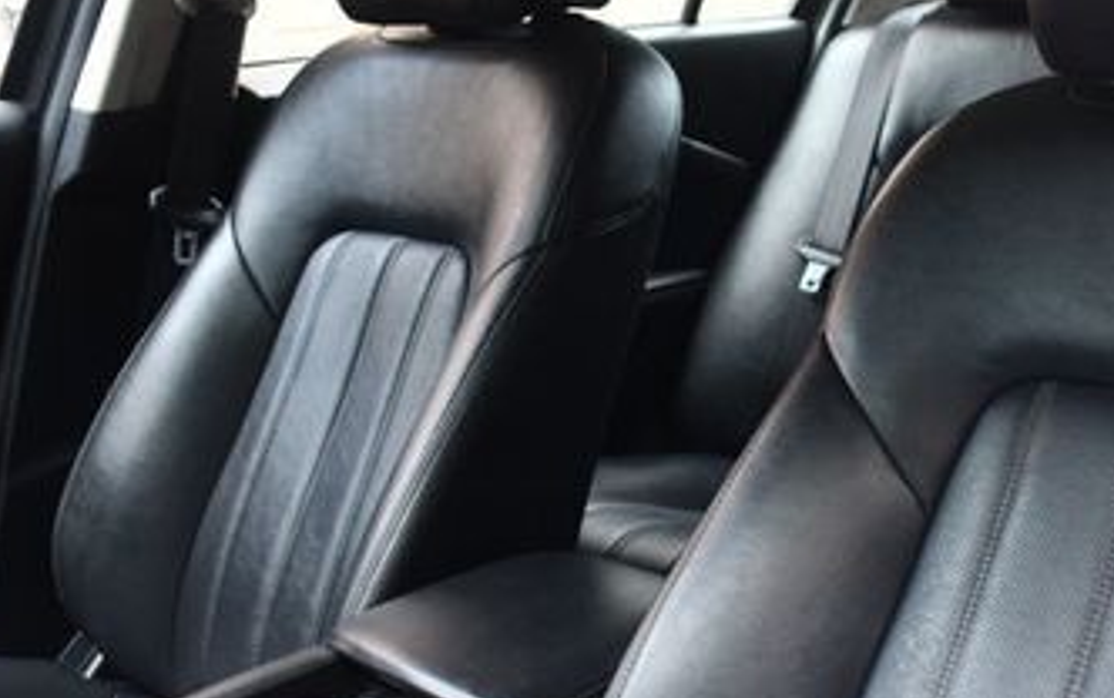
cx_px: 869
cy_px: 309
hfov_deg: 37.0
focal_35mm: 53
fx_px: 1610
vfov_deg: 24.4
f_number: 3.5
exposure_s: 1/125
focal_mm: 18
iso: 900
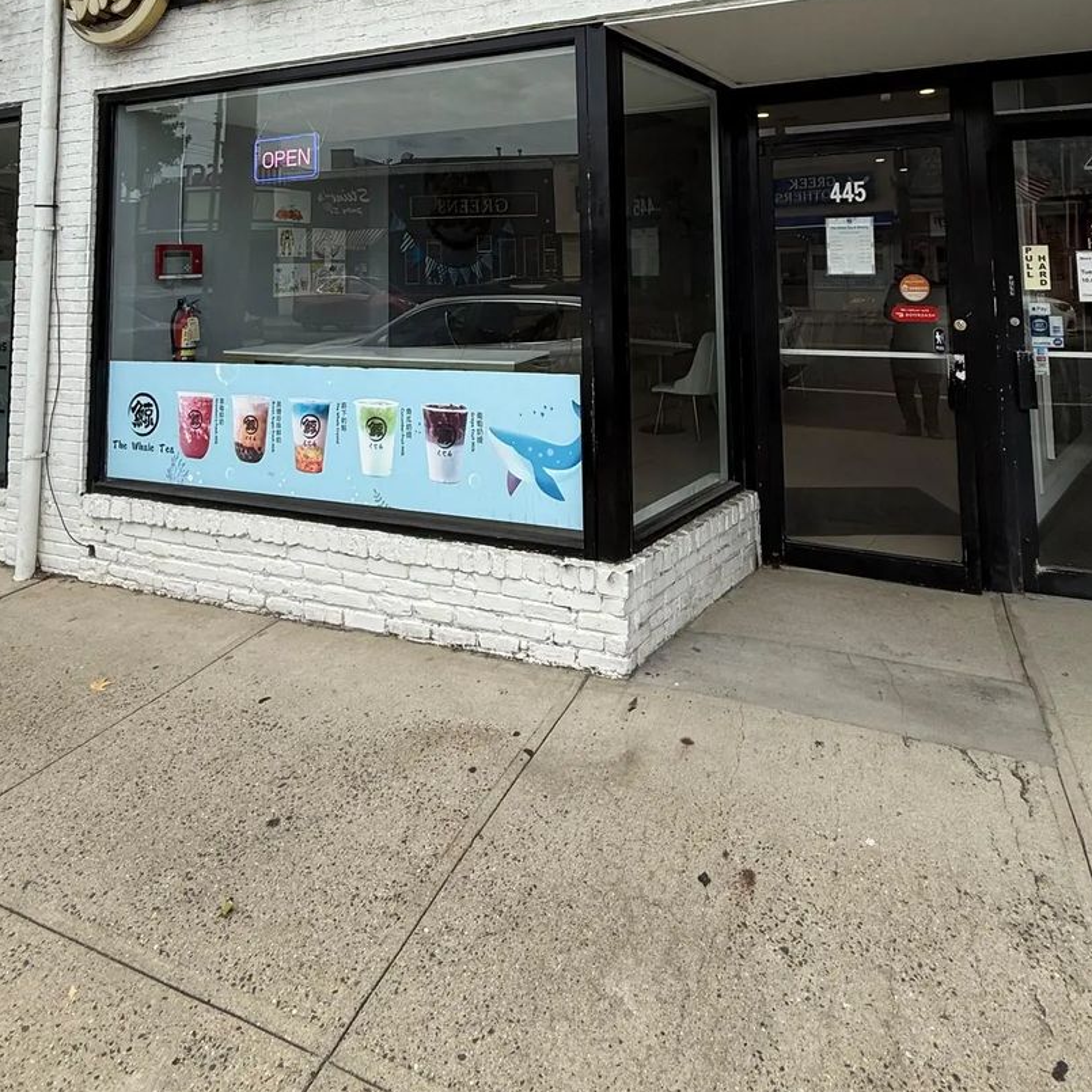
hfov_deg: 72.1
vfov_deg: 65.8
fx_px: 749
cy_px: 222
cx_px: 541
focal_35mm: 21
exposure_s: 1/942
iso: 50
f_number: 2.2
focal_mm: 2.22
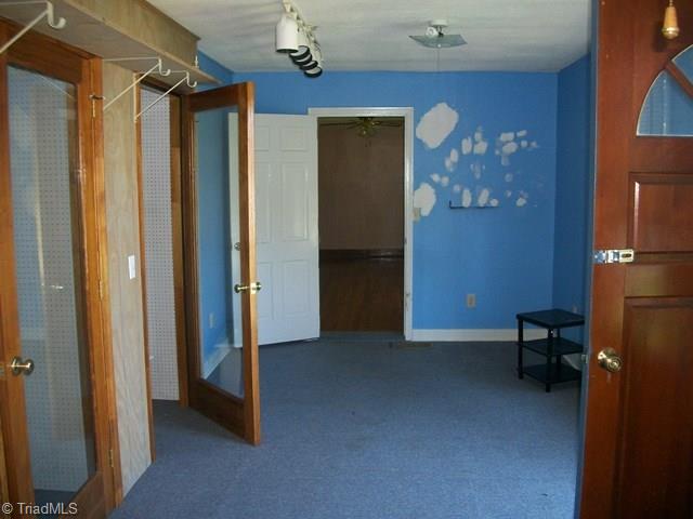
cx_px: 346
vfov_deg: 44.2
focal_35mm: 32
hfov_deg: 56.8
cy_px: 260
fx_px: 641
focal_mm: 5.7
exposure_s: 1/80
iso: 250
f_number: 2.9
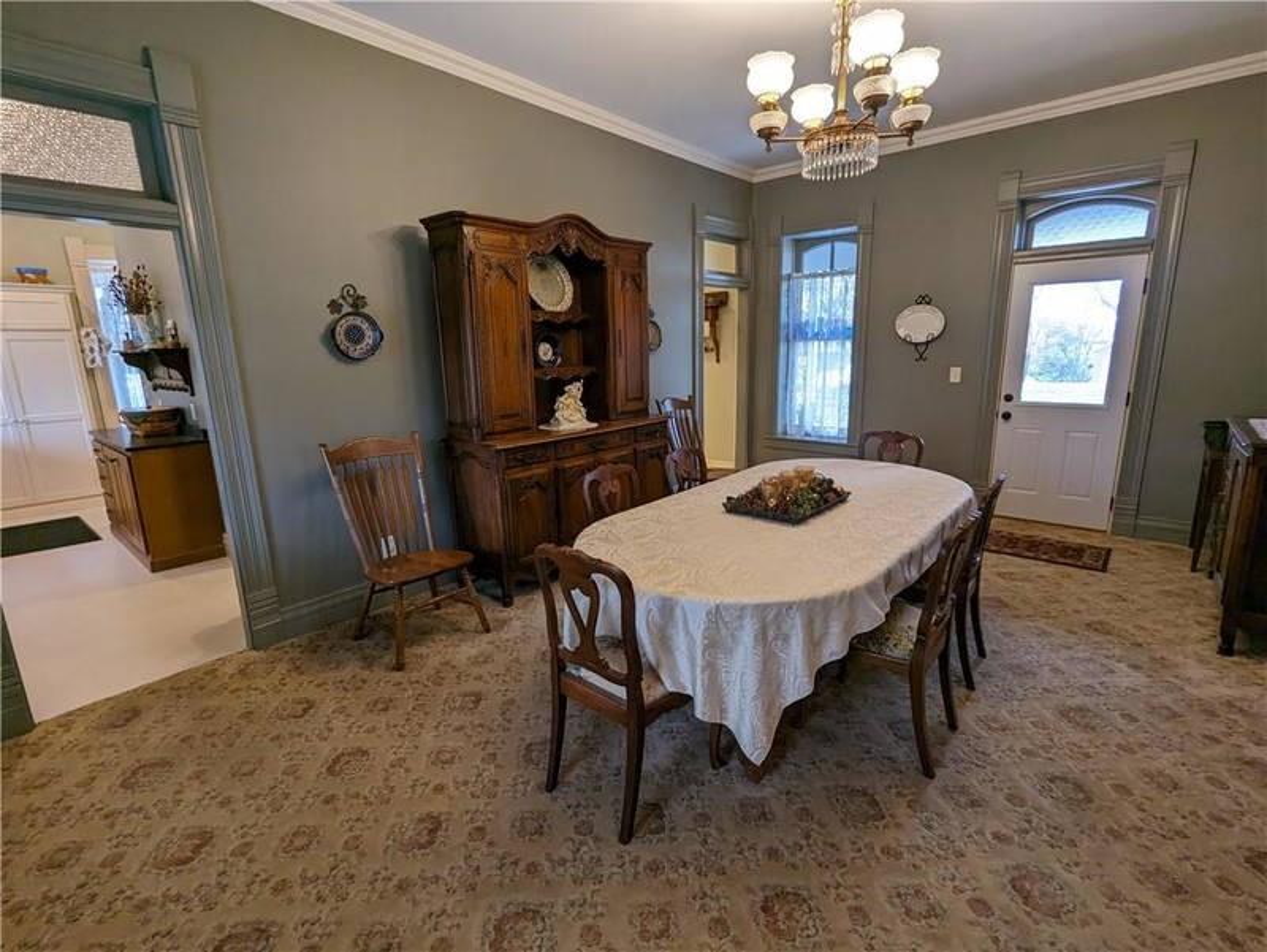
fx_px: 586
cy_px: 476
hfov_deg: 94.5
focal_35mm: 16
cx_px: 634
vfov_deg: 78.2
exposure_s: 1/60
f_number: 2.2
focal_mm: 2.35
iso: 196
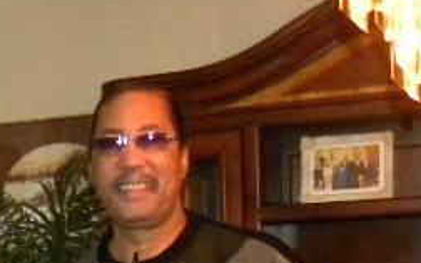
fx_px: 1284
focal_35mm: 112
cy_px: 516
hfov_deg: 17.3
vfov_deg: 10.7
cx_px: -149
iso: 400
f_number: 2.8
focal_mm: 4.6
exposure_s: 1/30
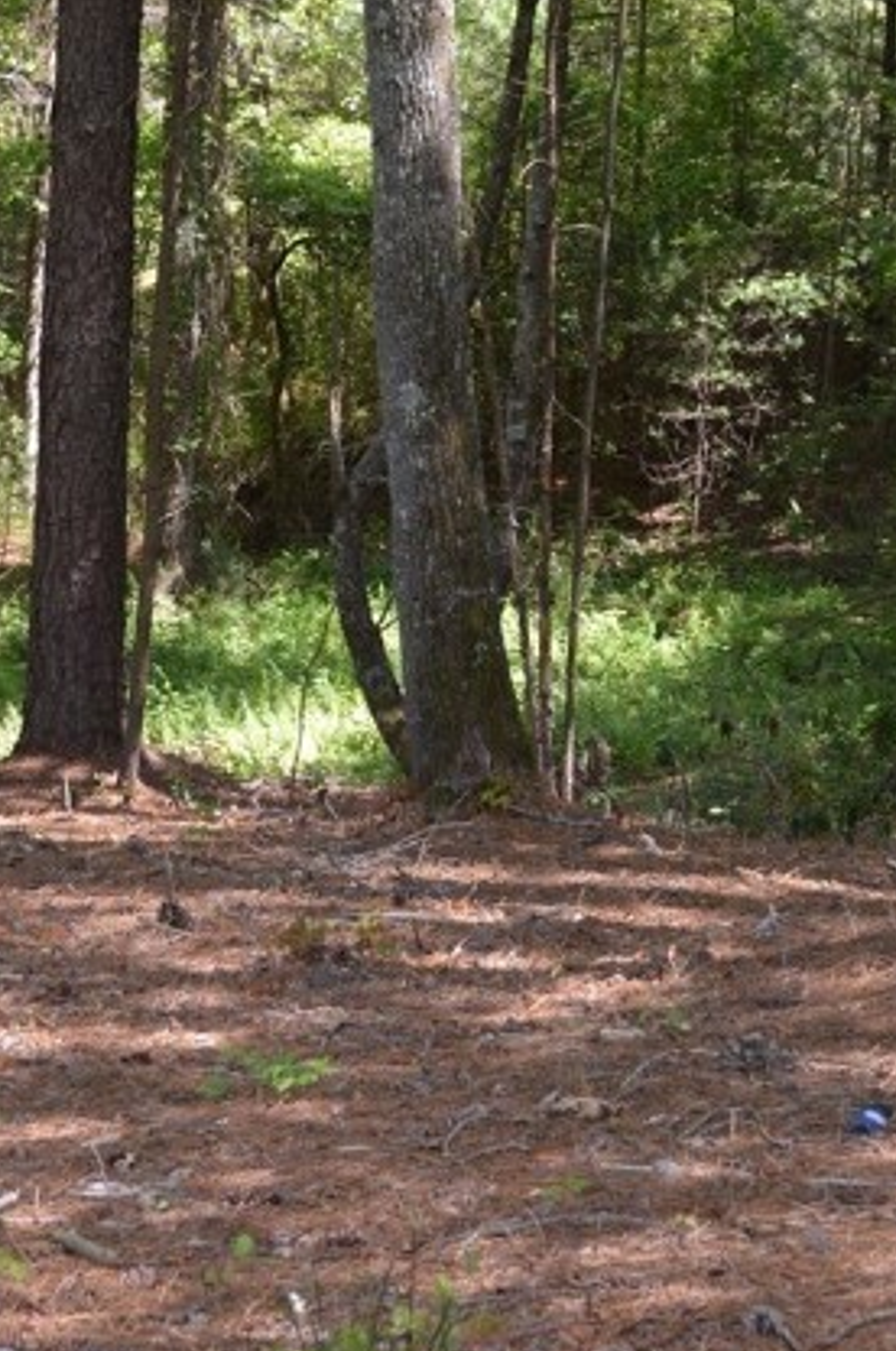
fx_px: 3630
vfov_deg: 20.8
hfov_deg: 14.0
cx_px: 218
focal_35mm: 97
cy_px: 253
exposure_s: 1/125
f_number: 5.6
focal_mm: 35
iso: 320
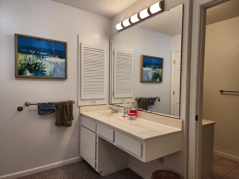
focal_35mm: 23
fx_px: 159
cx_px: 120
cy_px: 90
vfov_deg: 58.9
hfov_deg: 73.9
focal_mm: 6.4
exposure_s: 1/120
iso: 100
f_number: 1.8
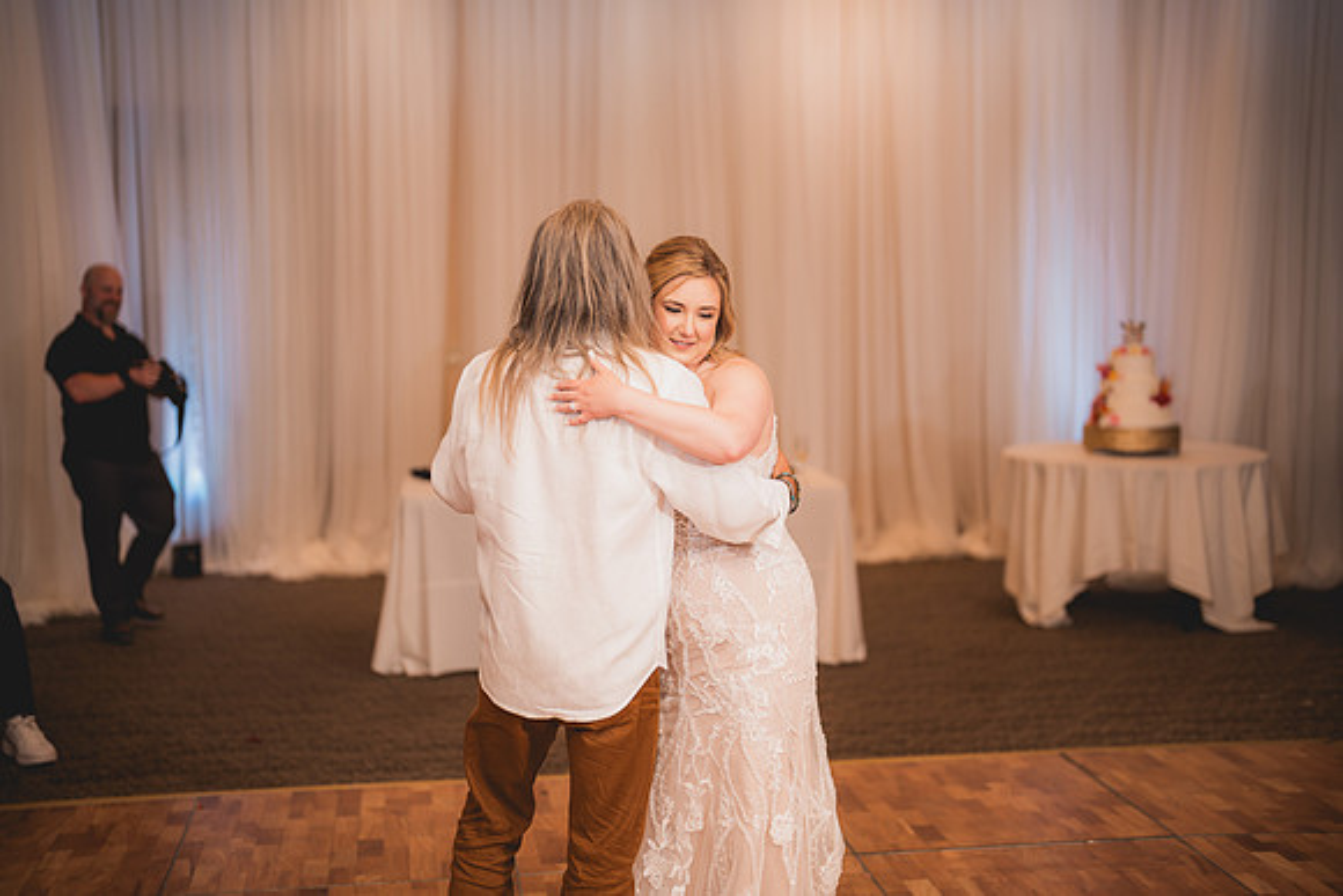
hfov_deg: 39.6
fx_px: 1866
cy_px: 448
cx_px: 672
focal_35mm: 50
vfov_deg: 27.0
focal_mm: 50
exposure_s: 1/250
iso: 125
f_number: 1.2
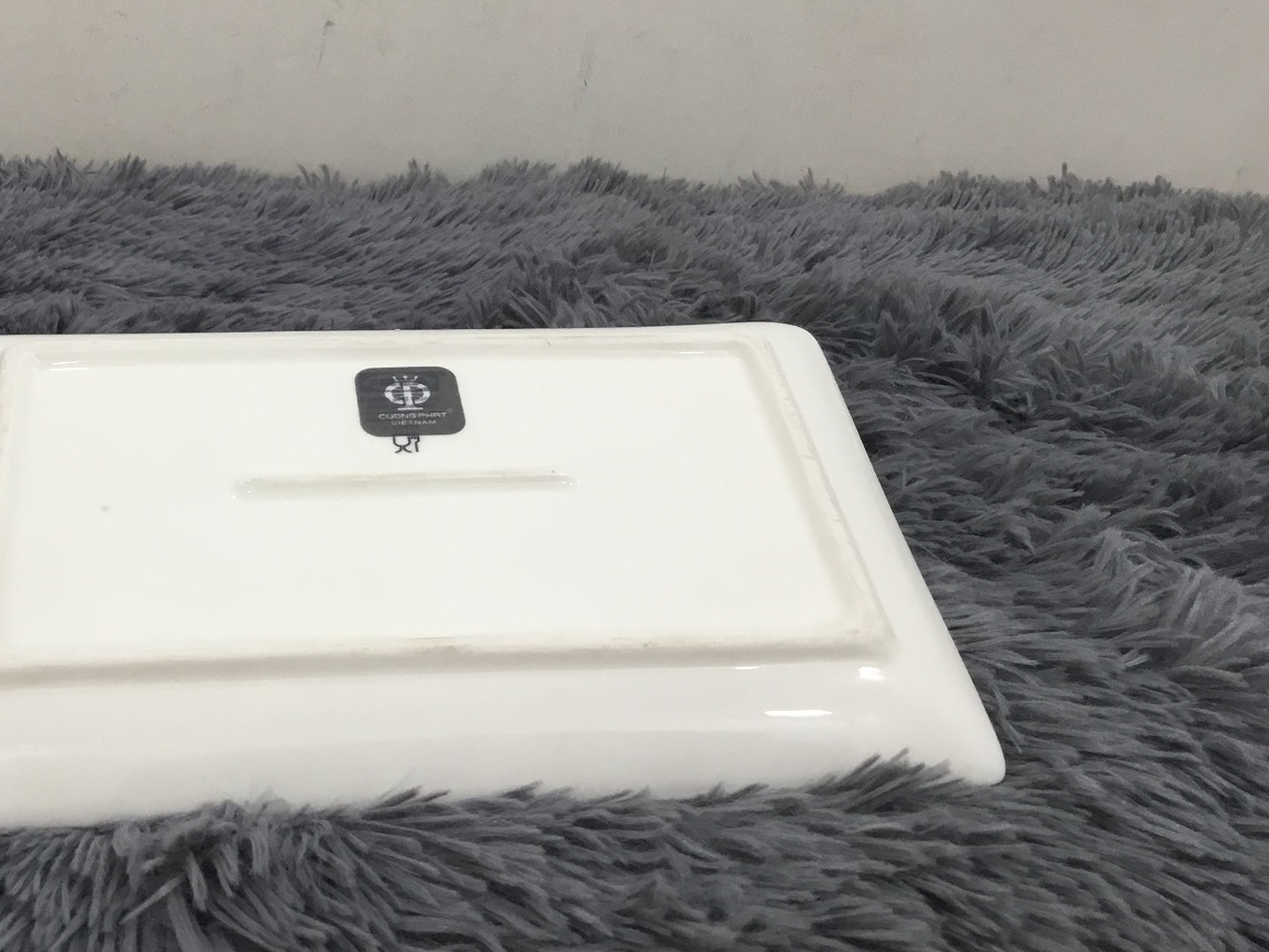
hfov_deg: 43.1
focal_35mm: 43
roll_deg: -3.4
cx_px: 395
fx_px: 1577
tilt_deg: -22.8
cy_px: 353
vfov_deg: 33.4
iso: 40
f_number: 2.4
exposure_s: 1/33
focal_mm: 3.3
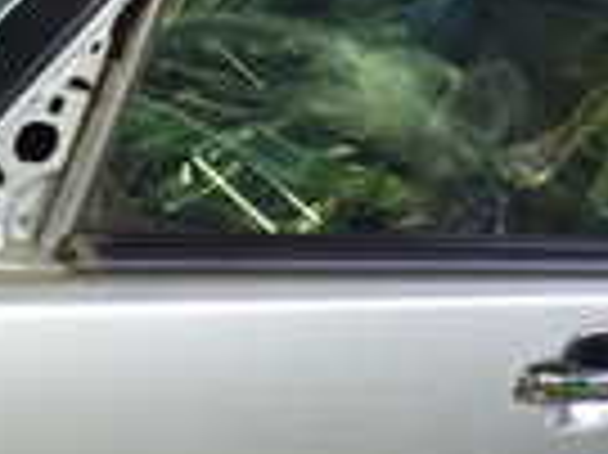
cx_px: 95
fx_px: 1948
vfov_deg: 13.2
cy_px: 382
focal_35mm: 111
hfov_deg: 17.5
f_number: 2
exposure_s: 1/30
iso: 400
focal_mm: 4.5
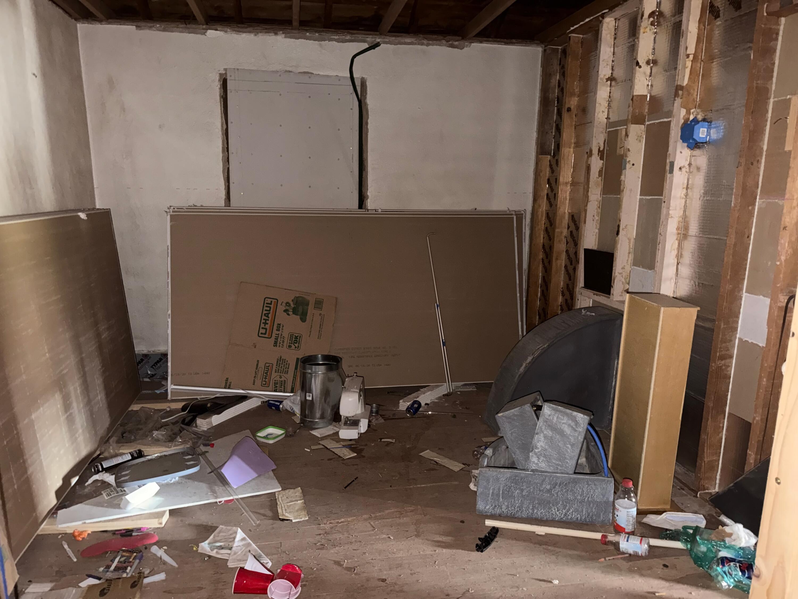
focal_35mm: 24
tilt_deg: -12.1
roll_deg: -1.0
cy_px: 300
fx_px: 553
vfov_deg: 56.8
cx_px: 399
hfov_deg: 71.6
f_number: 1.78
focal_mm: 6.76
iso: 400
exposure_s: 1/4
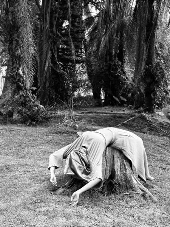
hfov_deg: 30.3
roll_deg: -0.5
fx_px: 314
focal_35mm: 48
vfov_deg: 39.7
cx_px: 85
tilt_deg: -4.2
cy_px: 114
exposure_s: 1/441
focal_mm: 6.86
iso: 64
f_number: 1.78
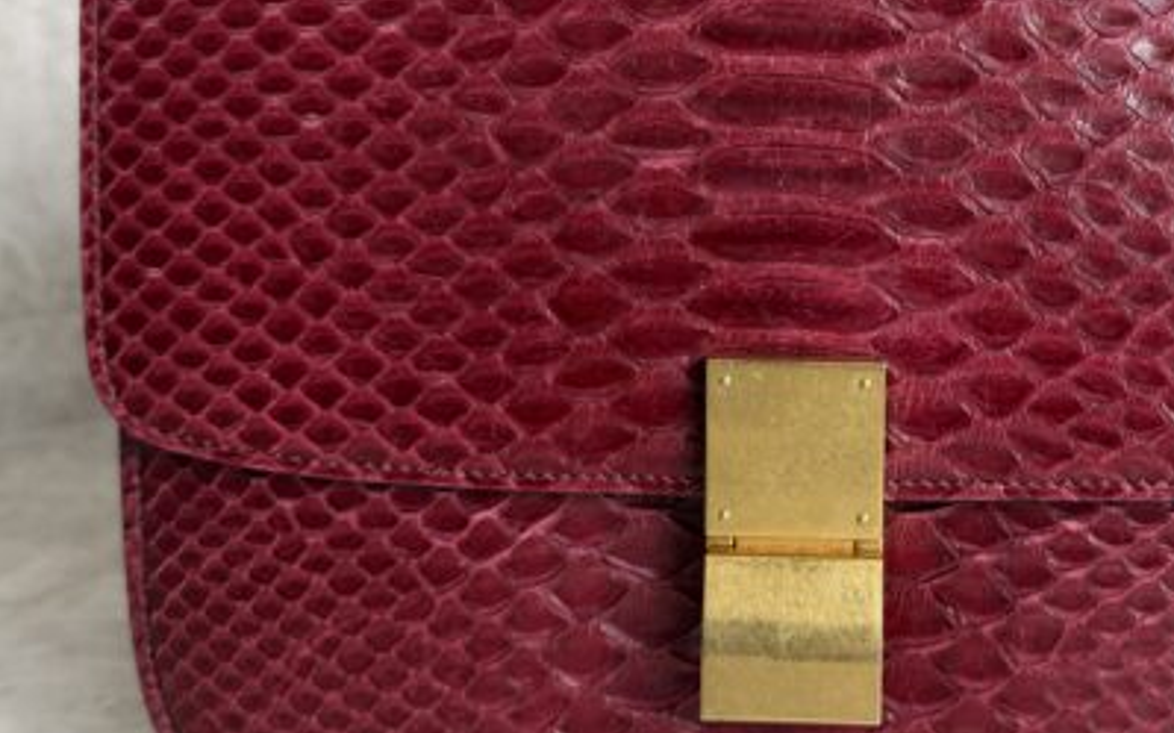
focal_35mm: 51
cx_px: 783
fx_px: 1631
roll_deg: -0.6
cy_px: 215
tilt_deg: -11.8
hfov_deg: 39.1
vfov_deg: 25.1
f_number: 1.78
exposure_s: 1/120
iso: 100
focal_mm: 6.76
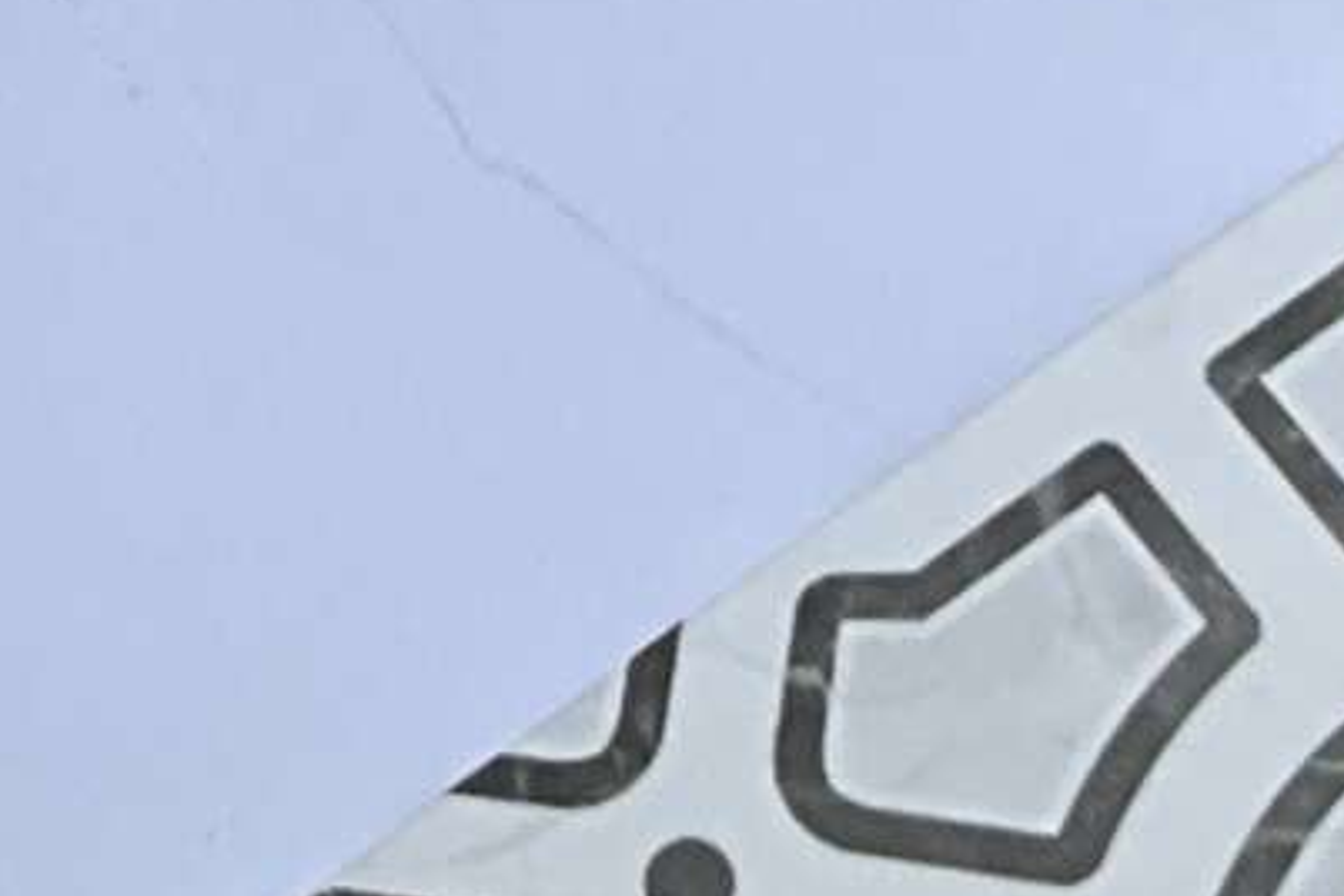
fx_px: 7167
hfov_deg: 10.6
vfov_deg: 6.6
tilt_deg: -51.1
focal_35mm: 192
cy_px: -1548
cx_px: -114
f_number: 1.8
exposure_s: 1/122
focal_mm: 3
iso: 25
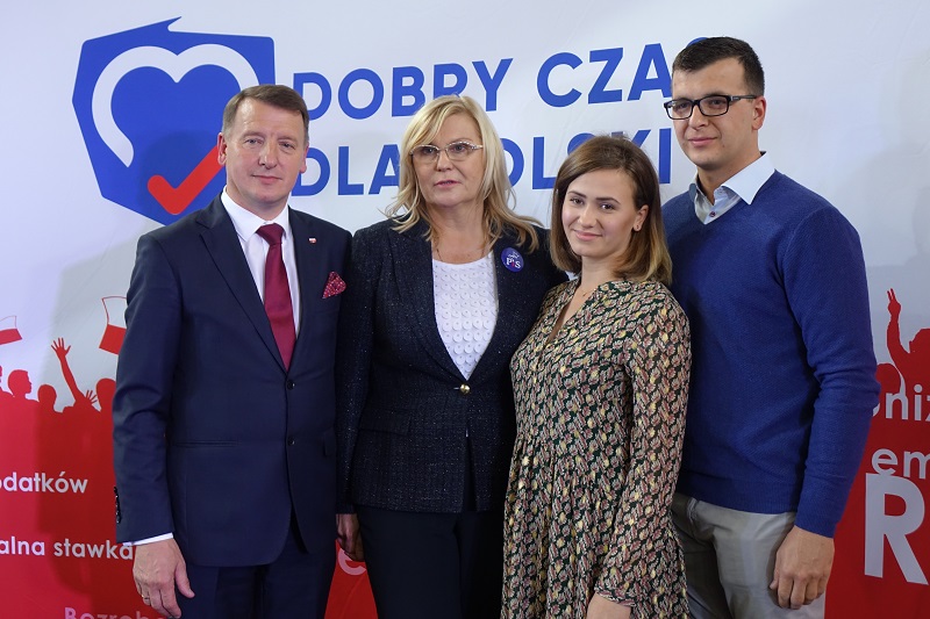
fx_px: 1265
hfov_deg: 40.4
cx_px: 465
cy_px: 310
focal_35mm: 49
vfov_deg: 27.5
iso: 500
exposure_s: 1/50
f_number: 2.8
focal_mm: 17.83
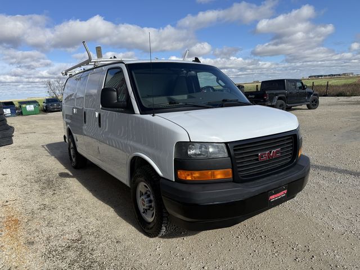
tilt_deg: -10.5
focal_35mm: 24
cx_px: 180
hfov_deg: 71.6
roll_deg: +4.1
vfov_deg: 56.8
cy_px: 135
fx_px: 250
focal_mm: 6.76
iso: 80
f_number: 1.78
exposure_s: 1/4975
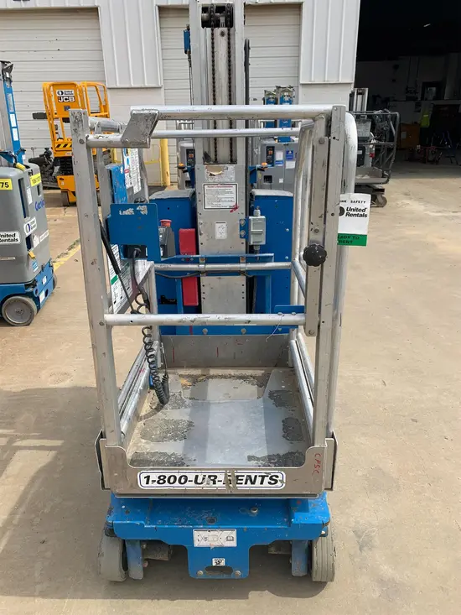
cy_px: 308
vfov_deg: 67.3
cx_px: 230
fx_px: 462
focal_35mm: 26
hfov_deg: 53.1
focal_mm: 4.25
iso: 25
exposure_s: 1/1916
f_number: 1.8
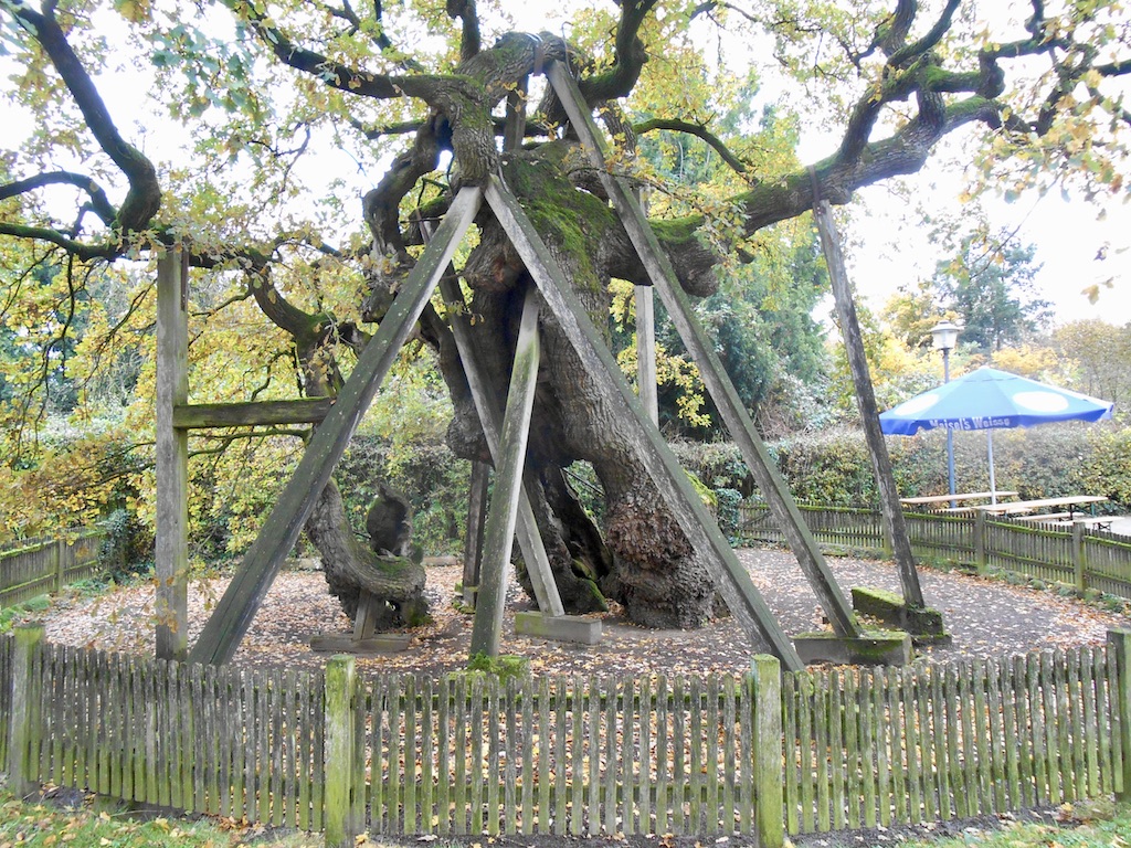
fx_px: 849
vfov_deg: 53.1
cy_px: 424
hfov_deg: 67.3
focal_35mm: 26
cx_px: 566
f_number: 3.5
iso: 400
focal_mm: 4.6
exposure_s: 1/25
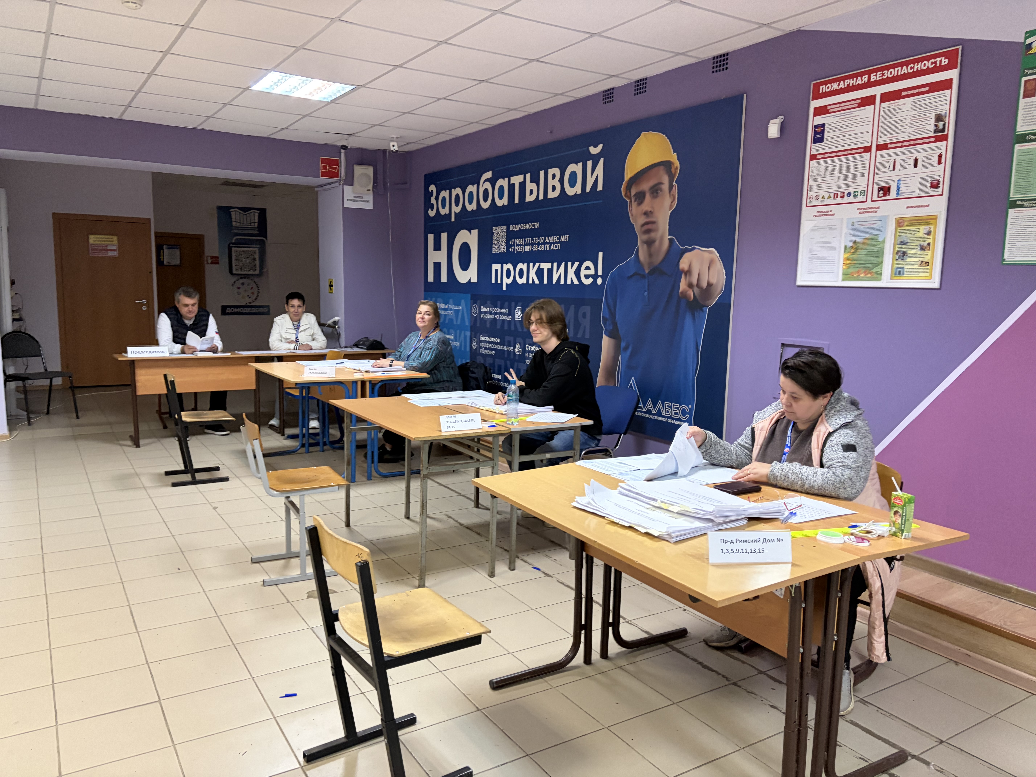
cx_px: 518
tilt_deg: -5.6
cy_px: 388
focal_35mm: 26
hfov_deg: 67.3
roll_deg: -1.3
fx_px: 778
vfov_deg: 53.1
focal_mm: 5.96
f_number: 1.6
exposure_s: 1/50
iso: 320
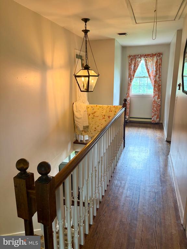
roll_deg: +0.9
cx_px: 94
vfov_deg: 67.3
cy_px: 124
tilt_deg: -13.4
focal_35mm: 26
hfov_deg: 53.1
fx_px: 187
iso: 200
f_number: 1.6
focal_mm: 5.96
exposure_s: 1/60
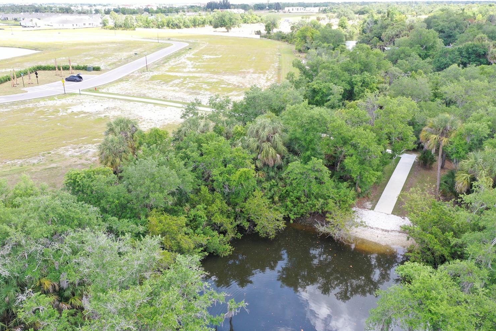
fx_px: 413
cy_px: 163
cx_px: 242
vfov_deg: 43.6
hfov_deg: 61.9
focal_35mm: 30
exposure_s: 1/120
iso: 100
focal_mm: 10.26
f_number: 4.5
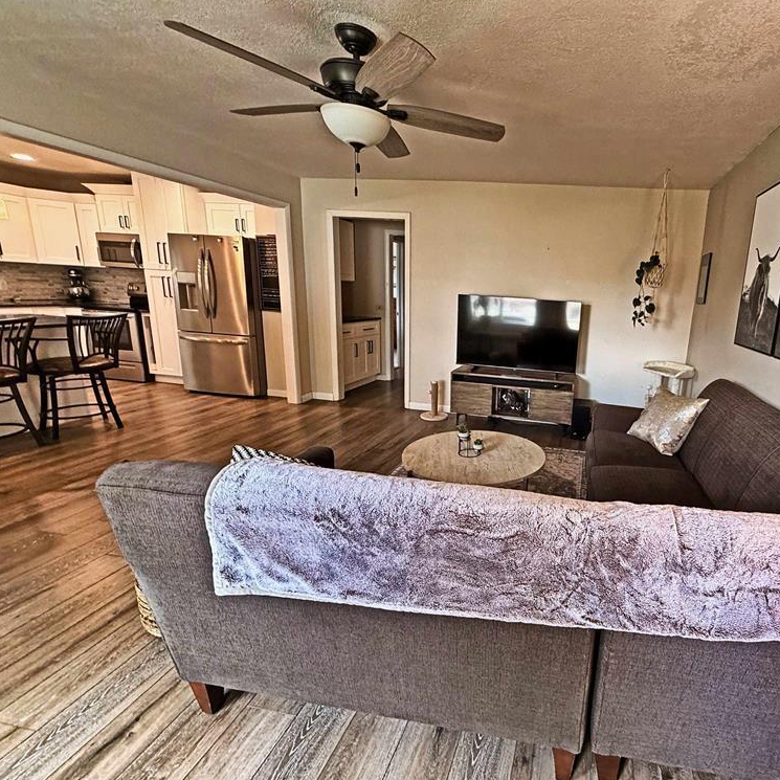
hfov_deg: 80.6
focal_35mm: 17
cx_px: 533
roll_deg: -3.6
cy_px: 389
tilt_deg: -12.6
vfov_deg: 84.0
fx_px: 433
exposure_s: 1/60
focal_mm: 2.22
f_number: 2.2
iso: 250
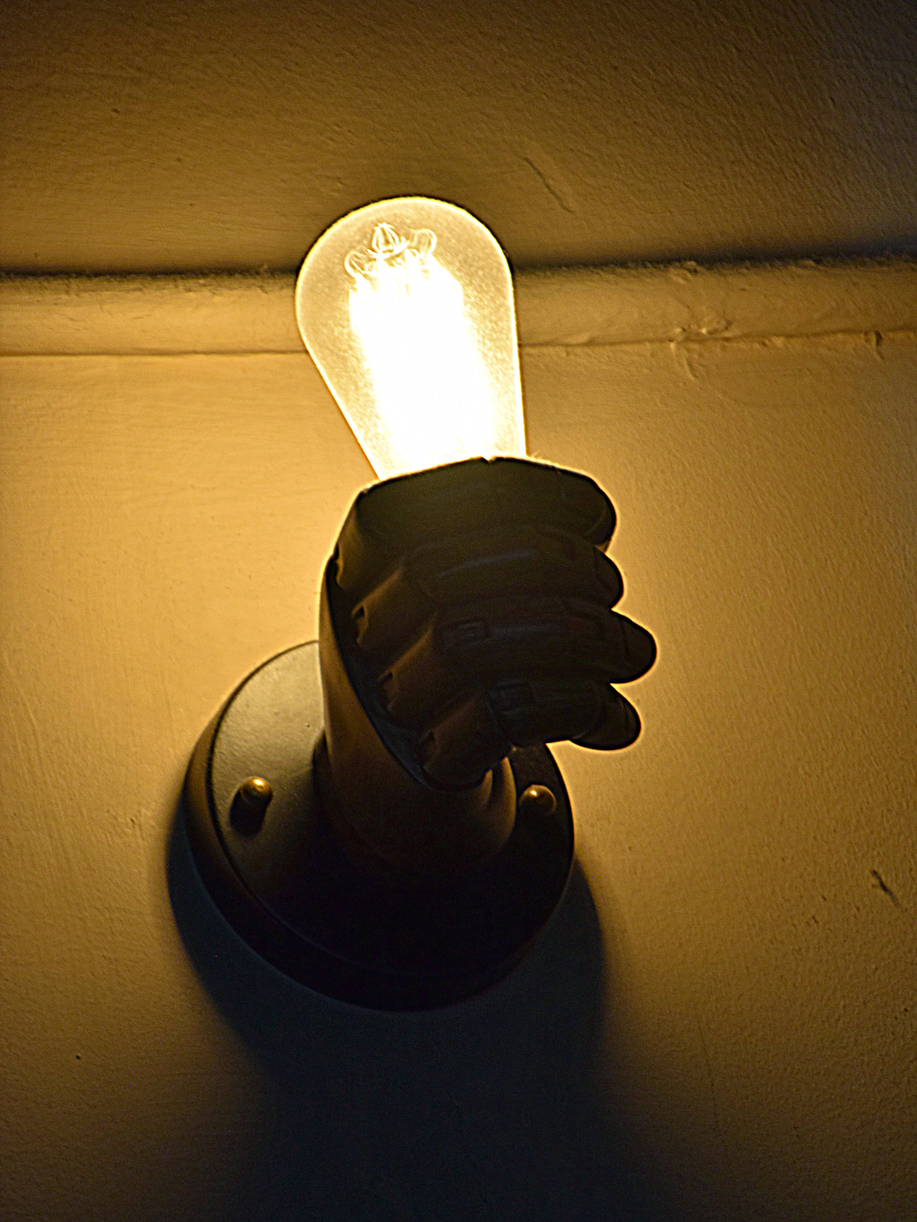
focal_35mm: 407
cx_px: 458
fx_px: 14372
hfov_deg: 3.7
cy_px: 664
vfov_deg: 4.9
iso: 400
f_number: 8
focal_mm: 250
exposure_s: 1/50
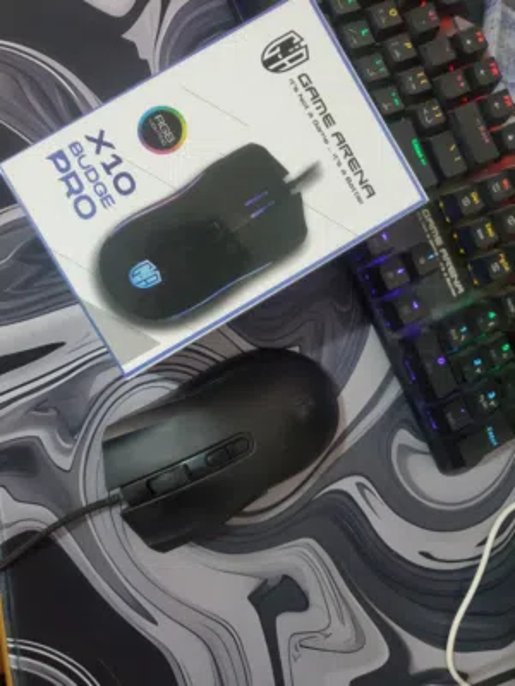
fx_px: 516
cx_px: 258
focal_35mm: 26
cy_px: 343
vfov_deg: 67.3
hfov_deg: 53.1
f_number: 1.5
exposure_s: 1/50
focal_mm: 4.3
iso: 800
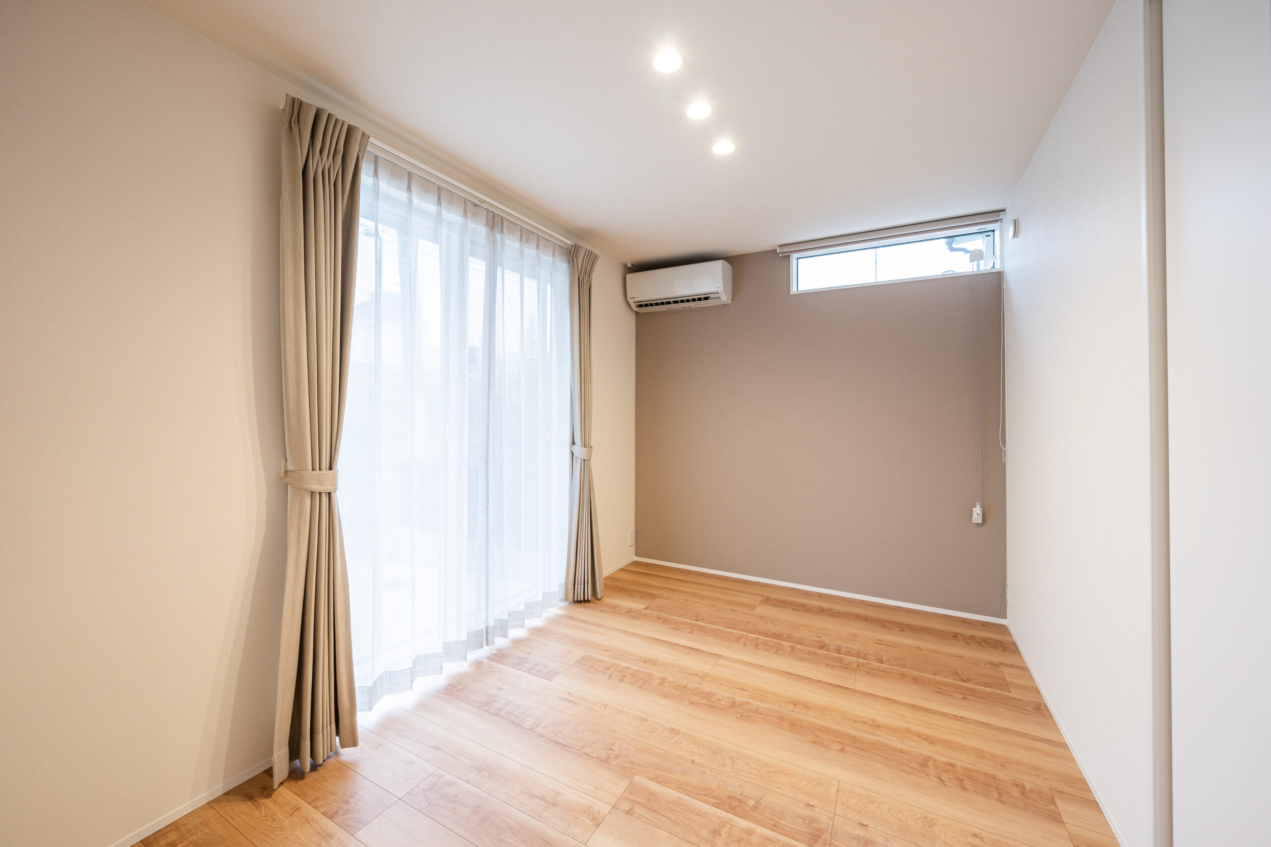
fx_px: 459
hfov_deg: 108.3
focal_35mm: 13
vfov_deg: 85.4
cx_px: 636
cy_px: 424
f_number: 9
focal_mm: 13
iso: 100
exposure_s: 1/5
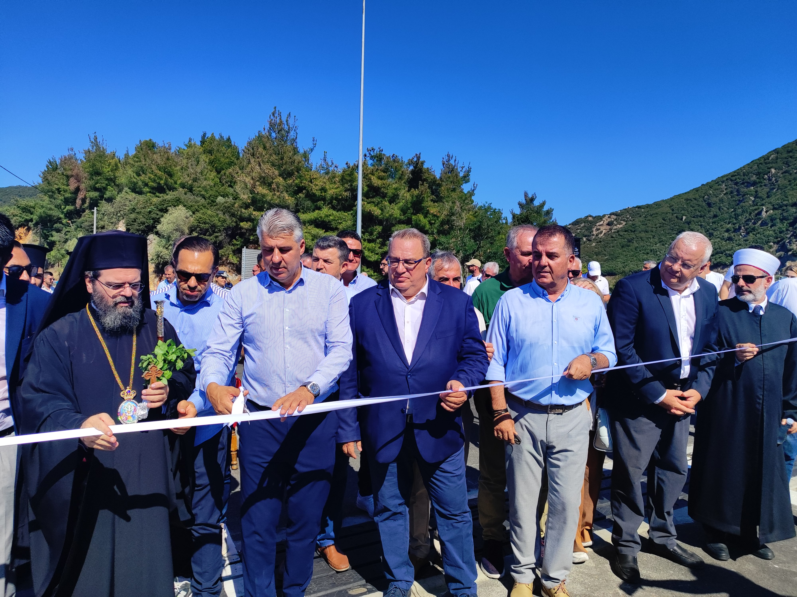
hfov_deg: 71.6
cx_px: 398
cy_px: 298
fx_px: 553
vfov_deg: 56.8
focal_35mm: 24
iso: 50
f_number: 1.89
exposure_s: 1/1173
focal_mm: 5.89
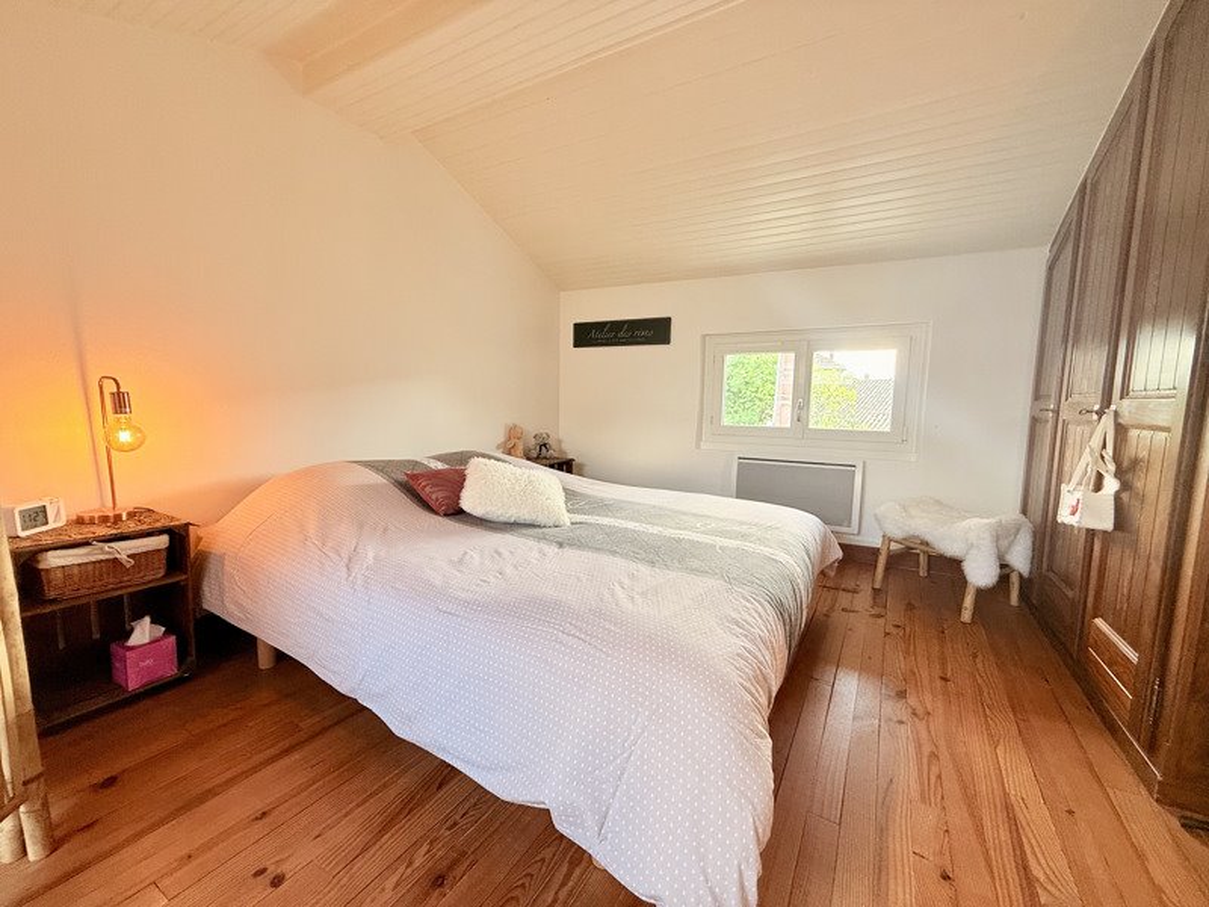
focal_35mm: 14
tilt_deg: -5.6
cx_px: 604
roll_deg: -0.6
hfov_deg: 102.1
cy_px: 454
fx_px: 489
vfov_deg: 85.7
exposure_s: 1/99
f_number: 2.2
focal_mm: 2.22
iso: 100
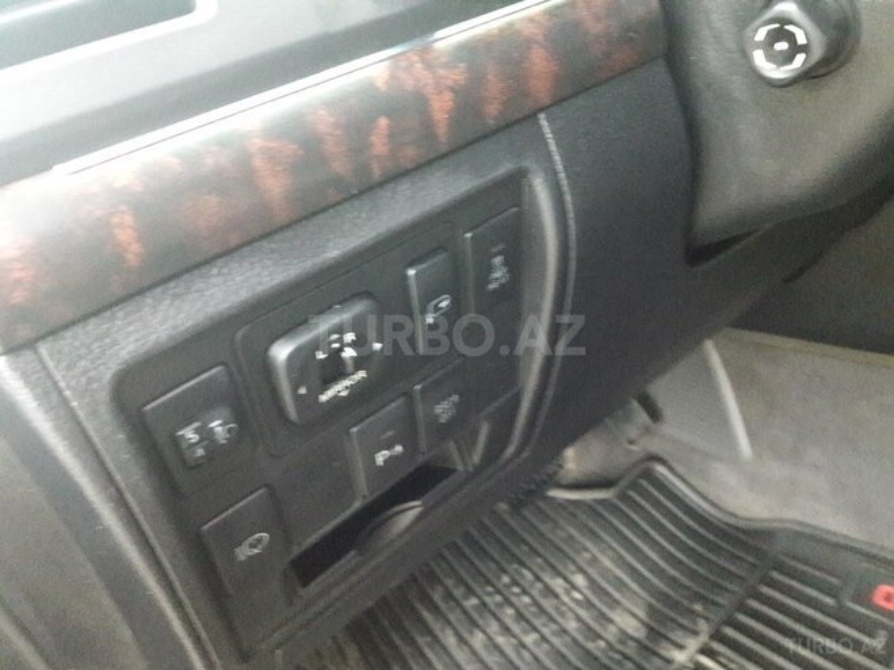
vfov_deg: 49.7
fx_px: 723
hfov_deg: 63.4
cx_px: 447
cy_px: 335
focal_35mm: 28
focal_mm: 3.7
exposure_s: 1/17
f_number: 1.9
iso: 800
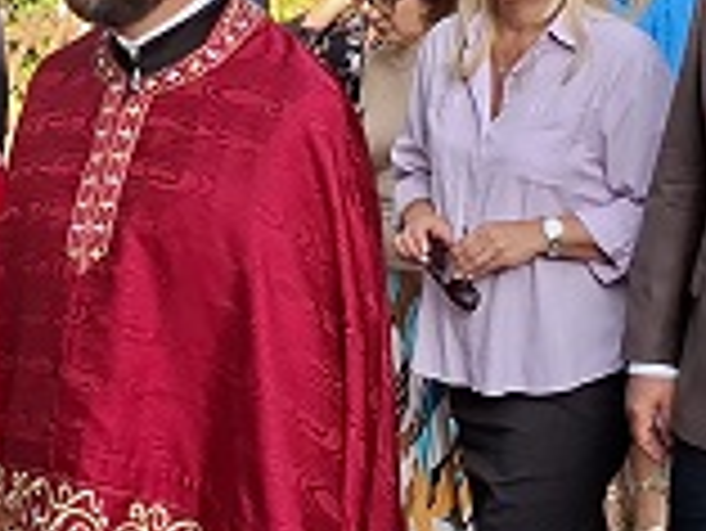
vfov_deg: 13.5
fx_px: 2245
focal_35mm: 110
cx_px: 135
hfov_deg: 17.7
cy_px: 234
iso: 50
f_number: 1.8
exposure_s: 1/368
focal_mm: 5.54
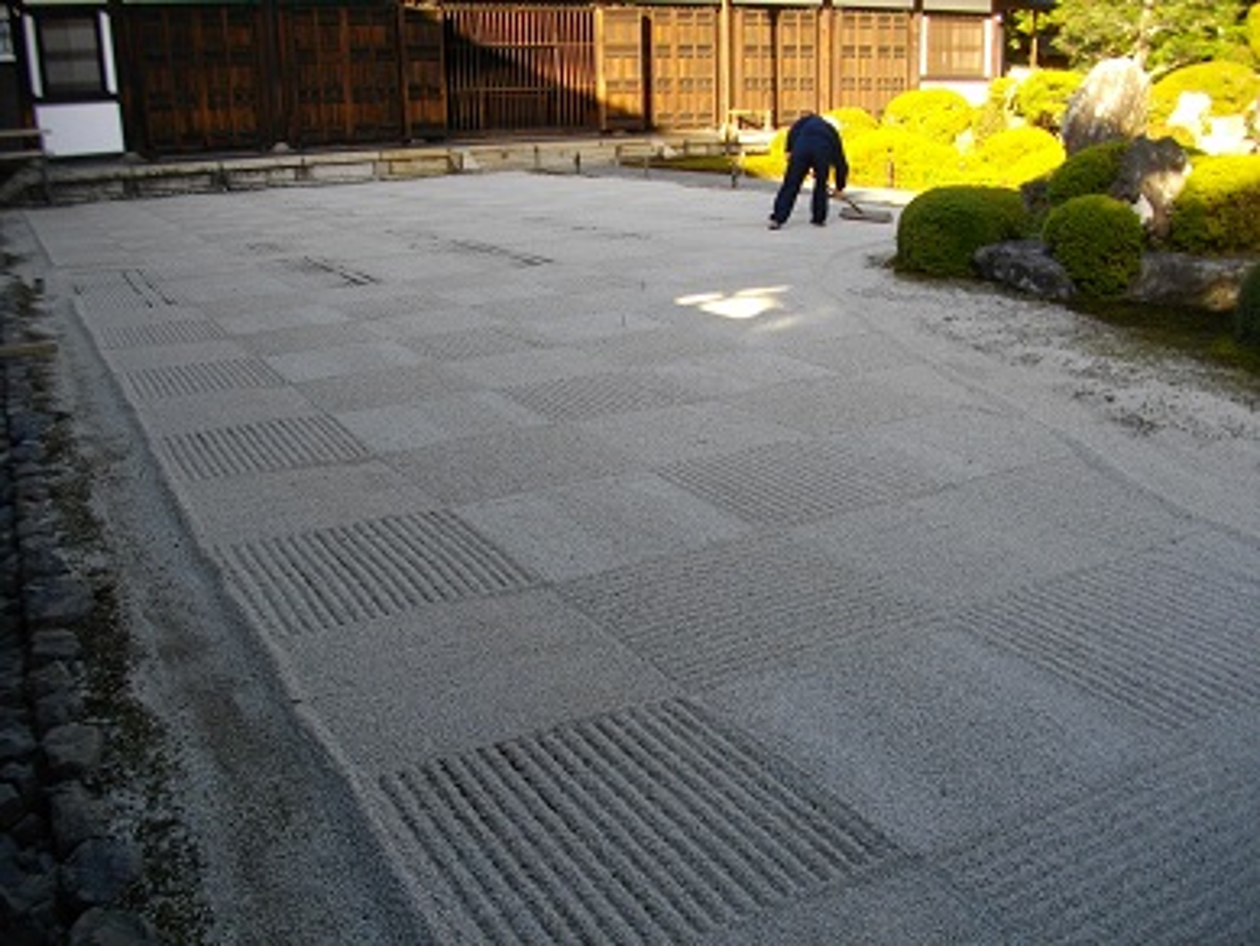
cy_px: 473
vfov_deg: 44.2
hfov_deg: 56.8
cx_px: 630
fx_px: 1165
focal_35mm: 32
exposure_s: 1/200
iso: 100
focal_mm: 5.7
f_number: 2.9
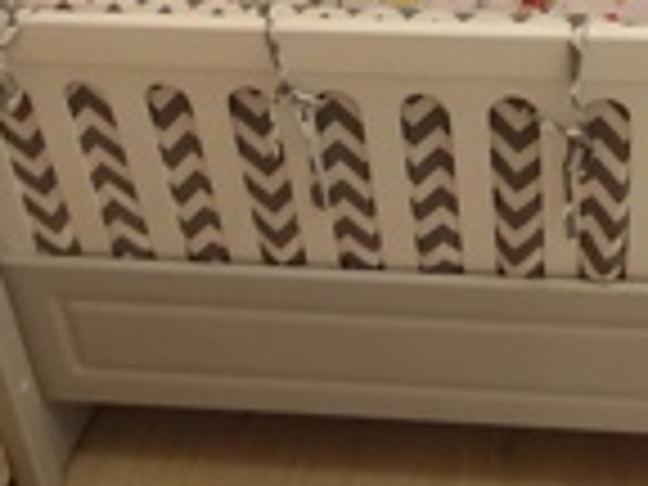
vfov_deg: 24.8
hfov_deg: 35.8
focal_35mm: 52
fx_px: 973
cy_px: -124
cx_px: 504
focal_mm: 1.65
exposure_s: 1/33.3
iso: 800
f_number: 2.2
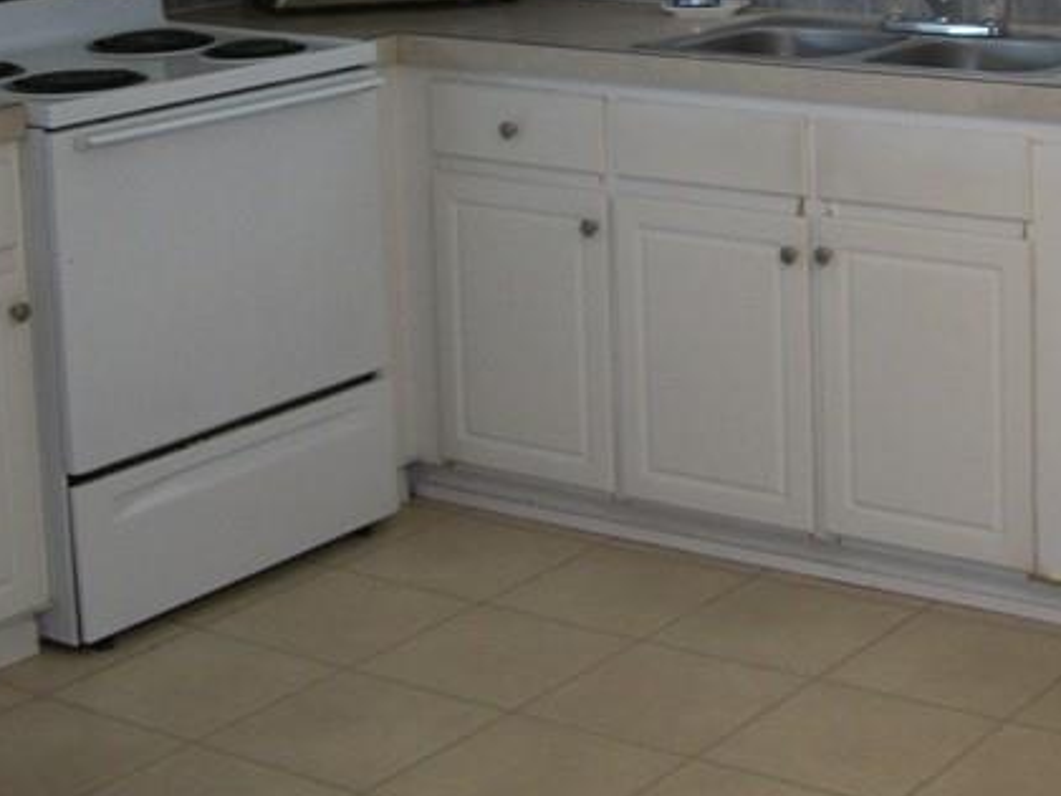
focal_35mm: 78
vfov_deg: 18.2
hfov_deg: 24.5
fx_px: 2391
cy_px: -73
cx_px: 902
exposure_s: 1/30
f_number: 2.9
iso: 80
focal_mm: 5.7
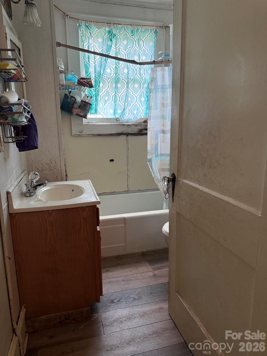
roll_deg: -0.4
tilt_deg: -12.0
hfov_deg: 56.8
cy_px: 178
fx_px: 247
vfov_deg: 71.6
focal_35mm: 24
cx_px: 134
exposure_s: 1/120
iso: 320
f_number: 1.78
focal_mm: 6.76
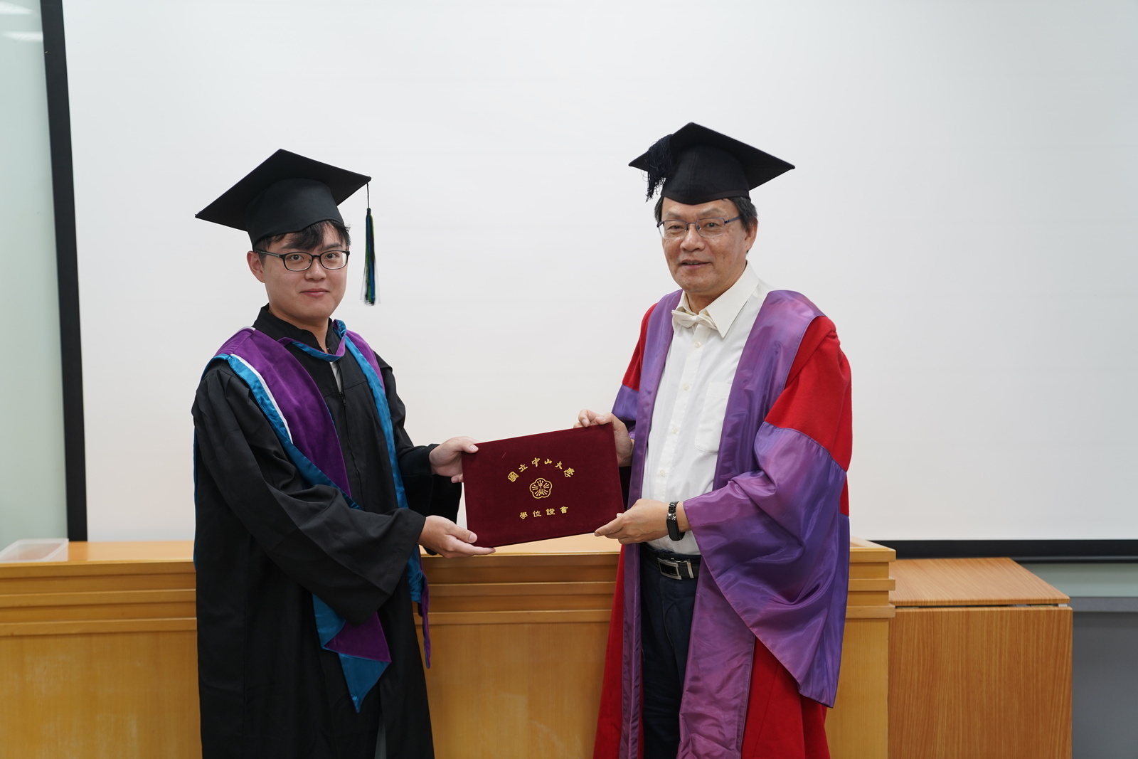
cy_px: 380
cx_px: 569
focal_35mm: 51
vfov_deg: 26.5
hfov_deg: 38.9
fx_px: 1612
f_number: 2.8
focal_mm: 51
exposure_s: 1/60
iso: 250
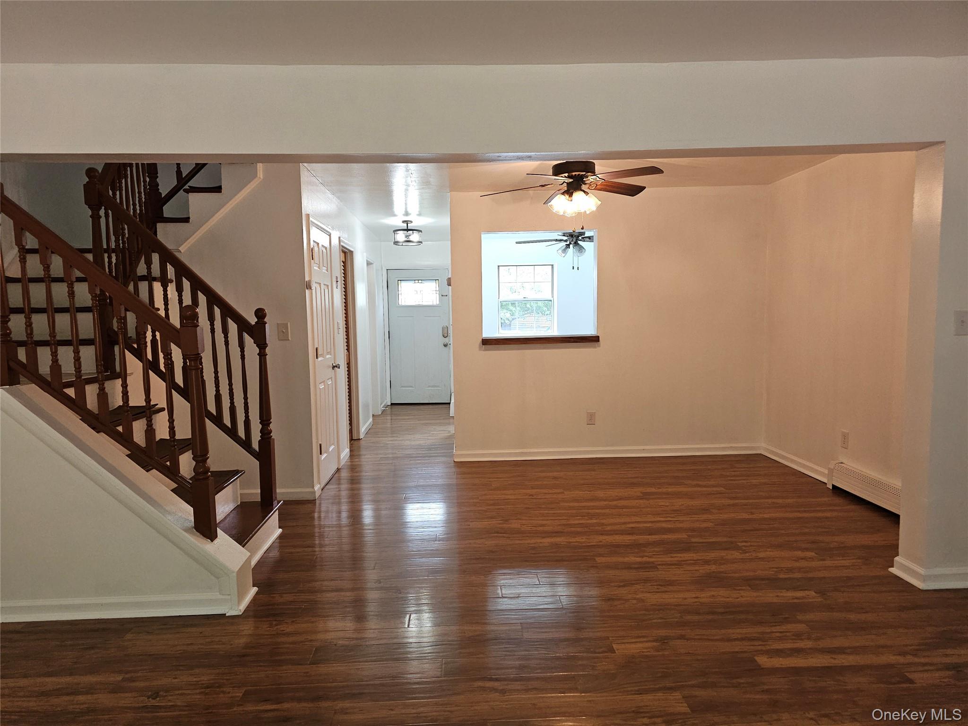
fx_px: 643
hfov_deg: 73.9
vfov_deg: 58.9
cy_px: 363
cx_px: 484
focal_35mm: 23
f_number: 1.7
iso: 125
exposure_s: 1/60
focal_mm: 6.3
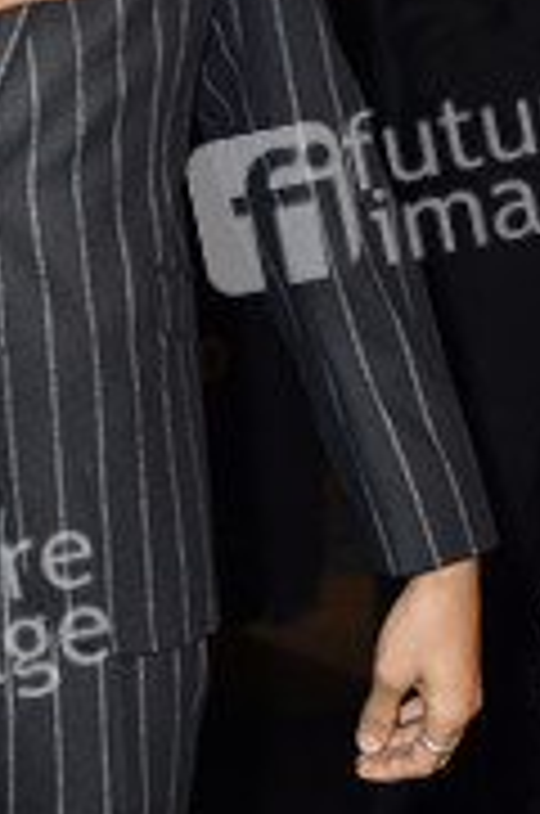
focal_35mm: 217
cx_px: 9
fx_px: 4901
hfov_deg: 6.3
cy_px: -36
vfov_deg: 9.4
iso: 1250
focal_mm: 98
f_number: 6.3
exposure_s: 1/200
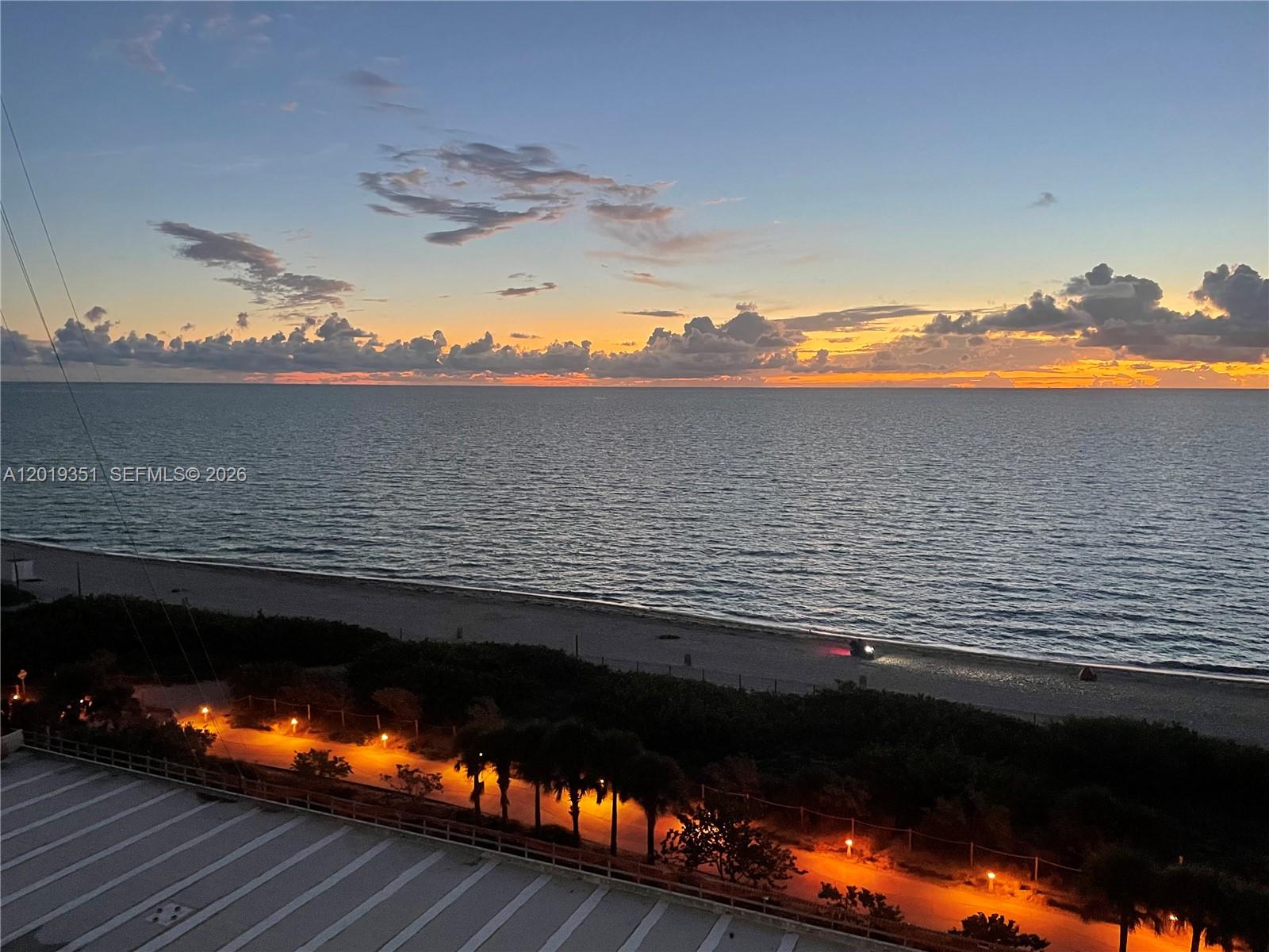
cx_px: 634
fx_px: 953
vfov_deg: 53.1
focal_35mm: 26
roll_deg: -0.3
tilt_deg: -5.1
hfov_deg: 67.3
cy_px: 476
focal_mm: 4.2
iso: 500
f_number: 1.6
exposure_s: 1/40
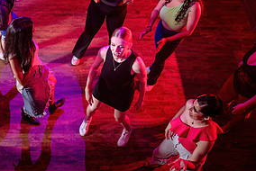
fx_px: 349
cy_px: 94
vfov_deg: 27.6
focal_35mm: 49
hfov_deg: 39.0
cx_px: 59
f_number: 3.2
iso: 1000
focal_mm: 24
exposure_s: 1/80
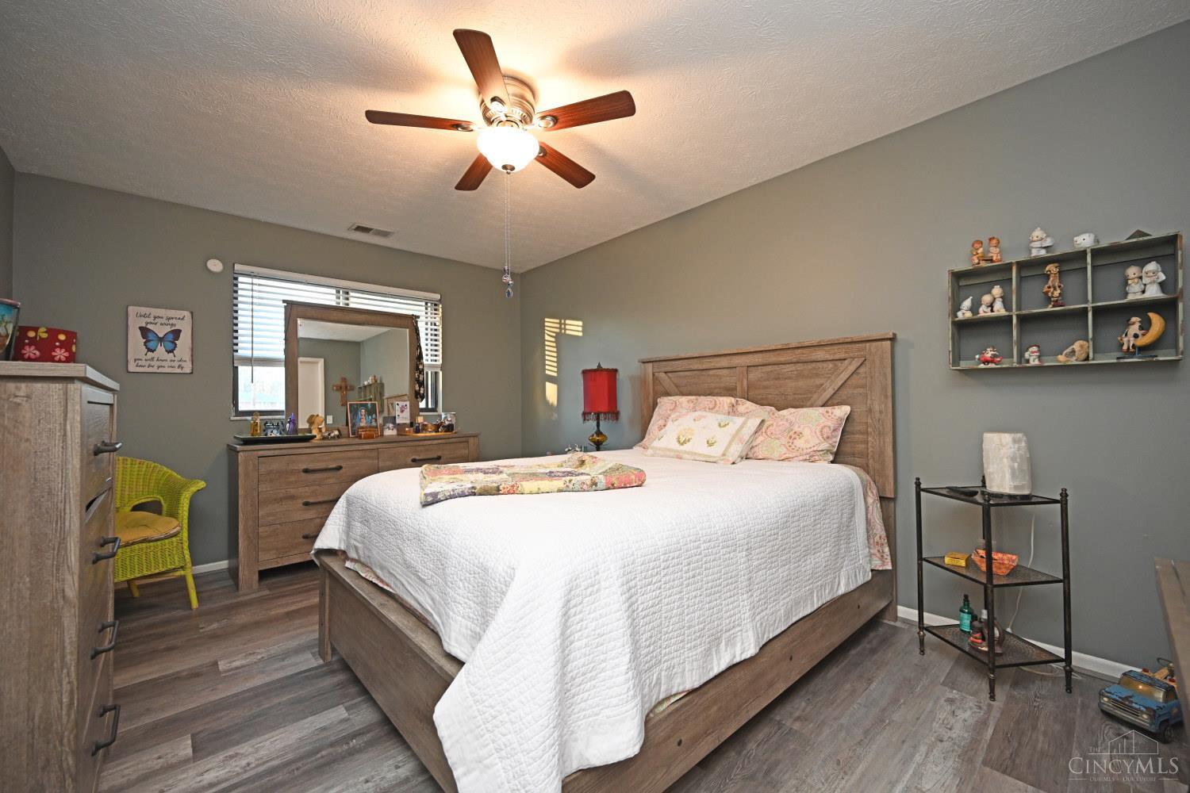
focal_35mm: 14
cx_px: 595
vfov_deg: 81.2
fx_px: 463
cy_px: 396
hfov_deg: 104.3
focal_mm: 14
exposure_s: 1/60
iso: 800
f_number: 4
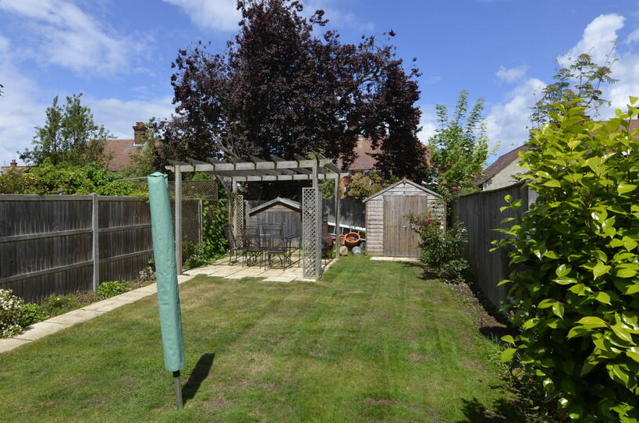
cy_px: 211
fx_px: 365
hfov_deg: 82.1
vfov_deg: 60.1
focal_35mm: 21
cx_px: 288
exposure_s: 1/250
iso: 100
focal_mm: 11
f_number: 8
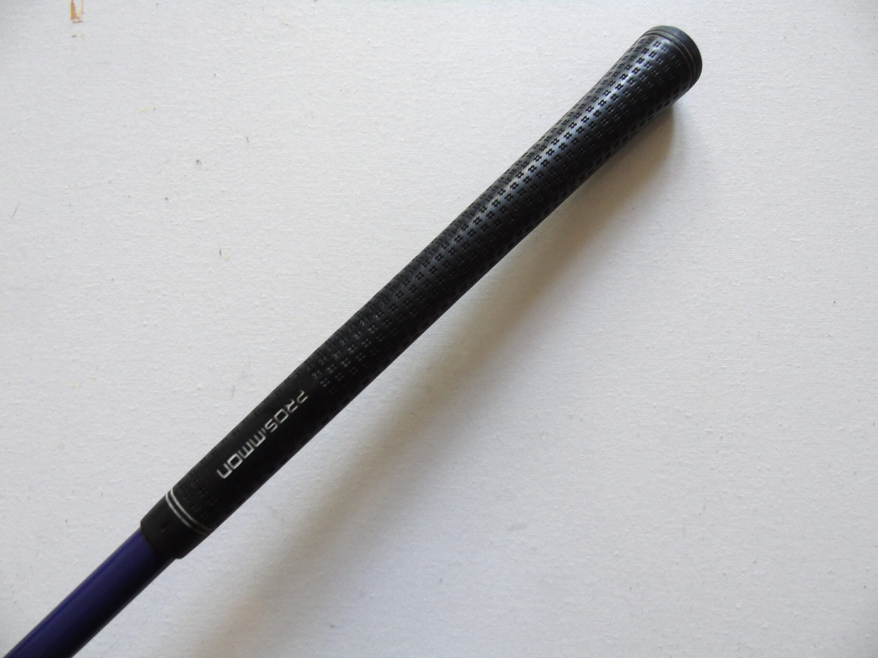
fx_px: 634
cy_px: 329
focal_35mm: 25
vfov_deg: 54.9
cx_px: 439
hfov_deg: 69.4
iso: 320
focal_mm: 4.4
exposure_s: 1/30
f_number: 3.4
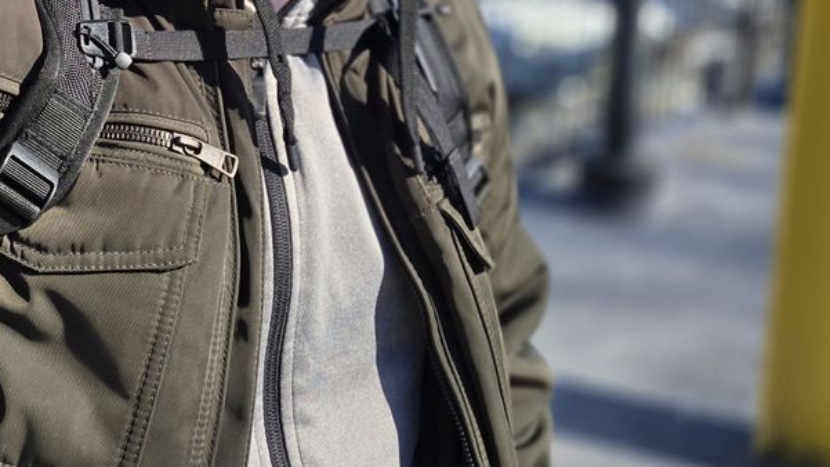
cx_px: 184
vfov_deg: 21.6
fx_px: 1100
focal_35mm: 50
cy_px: -141
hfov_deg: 39.9
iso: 12
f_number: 1.7
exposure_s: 1/647
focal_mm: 6.3
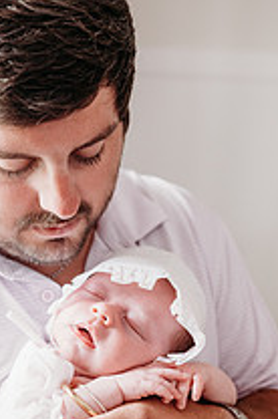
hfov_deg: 25.5
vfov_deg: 38.2
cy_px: 240
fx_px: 604
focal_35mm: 52
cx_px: 56
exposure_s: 1/200
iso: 1250
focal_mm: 24
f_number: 2.8
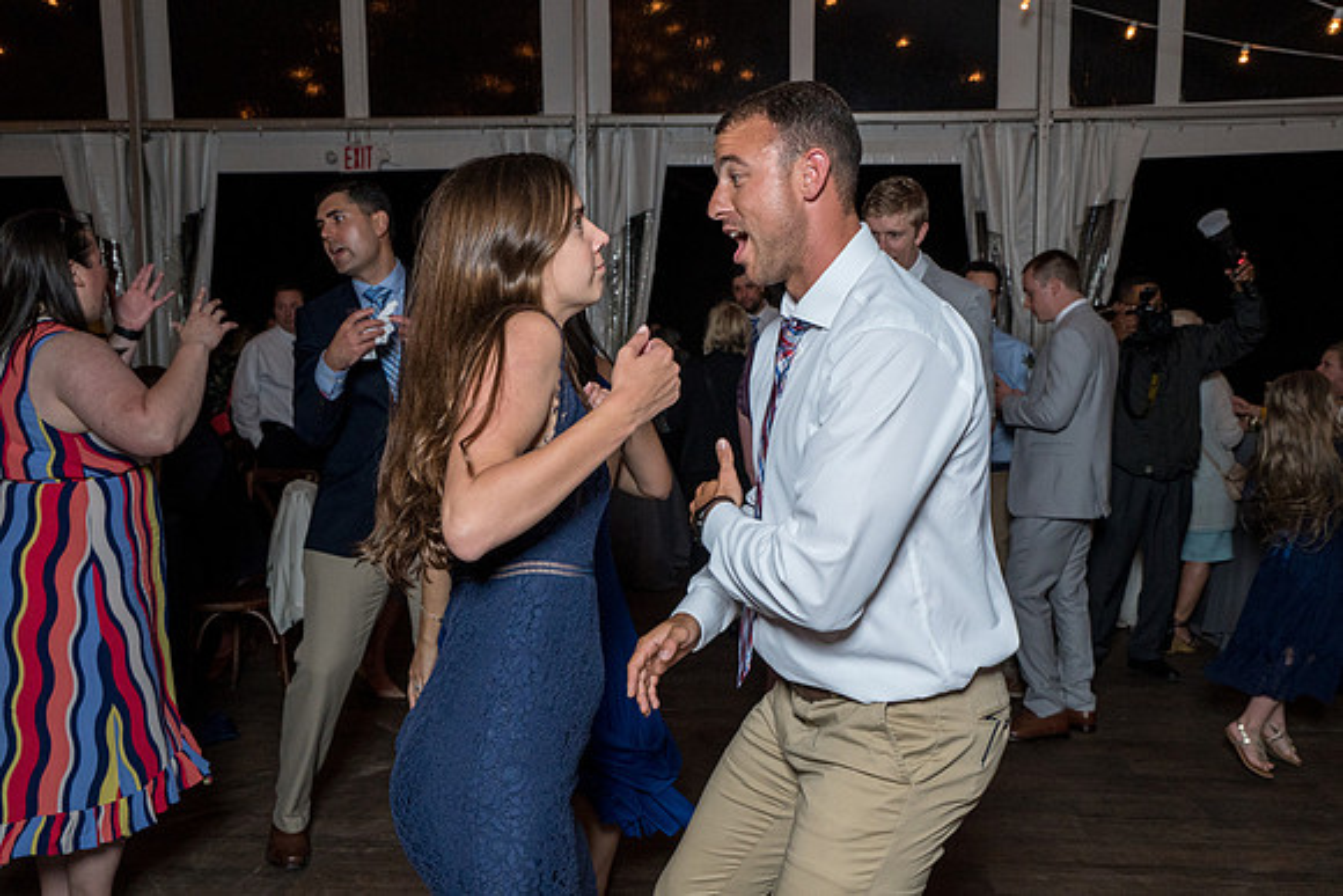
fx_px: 1246
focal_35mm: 33
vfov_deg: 39.5
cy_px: 470
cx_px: 720
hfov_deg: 56.6
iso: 2000
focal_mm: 28
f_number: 5.6
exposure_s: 1/200
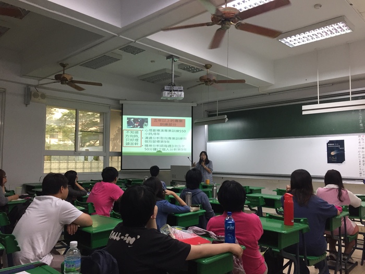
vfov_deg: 48.2
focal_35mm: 29
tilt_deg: +3.4
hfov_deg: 61.7
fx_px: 306
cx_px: 182
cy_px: 137
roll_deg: -1.3
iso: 50
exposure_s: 1/30
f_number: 2.2
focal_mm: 4.15
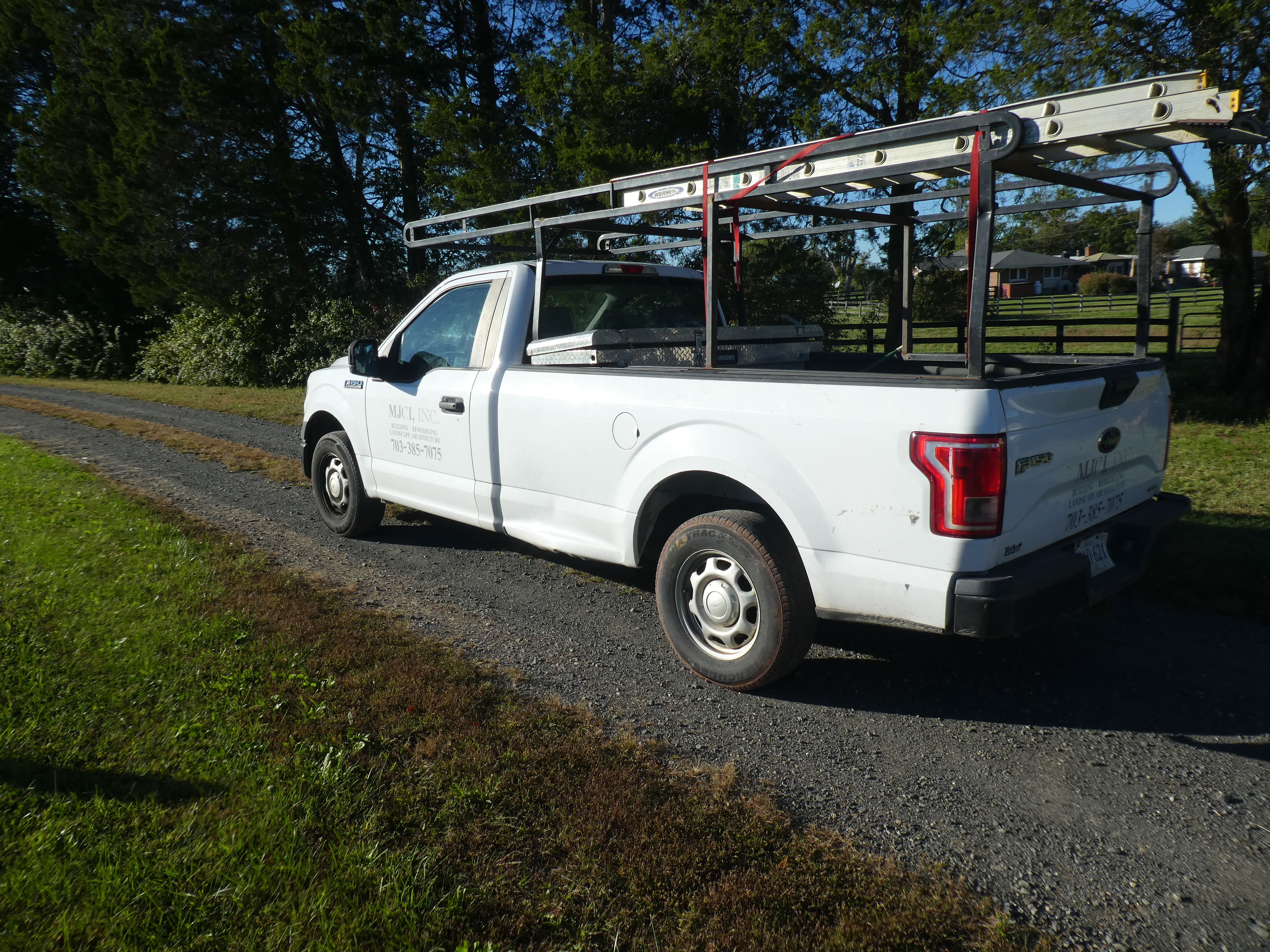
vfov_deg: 56.8
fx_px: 881
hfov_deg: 71.6
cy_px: 476
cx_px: 635
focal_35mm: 24
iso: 80
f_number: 3.3
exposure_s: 1/1000
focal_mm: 4.3
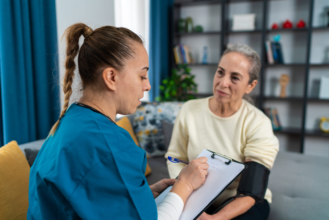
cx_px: 164
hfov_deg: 54.4
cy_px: 110
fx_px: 320
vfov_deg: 37.9
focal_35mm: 35
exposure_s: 1/250
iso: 250
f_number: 2
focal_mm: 35
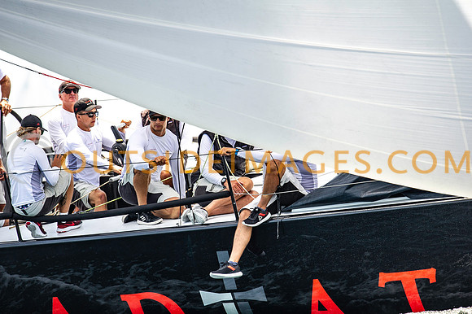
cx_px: 236
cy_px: 157
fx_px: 7862
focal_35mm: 600
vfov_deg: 2.3
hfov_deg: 3.4
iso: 400
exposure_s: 1/1000
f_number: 5
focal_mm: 600
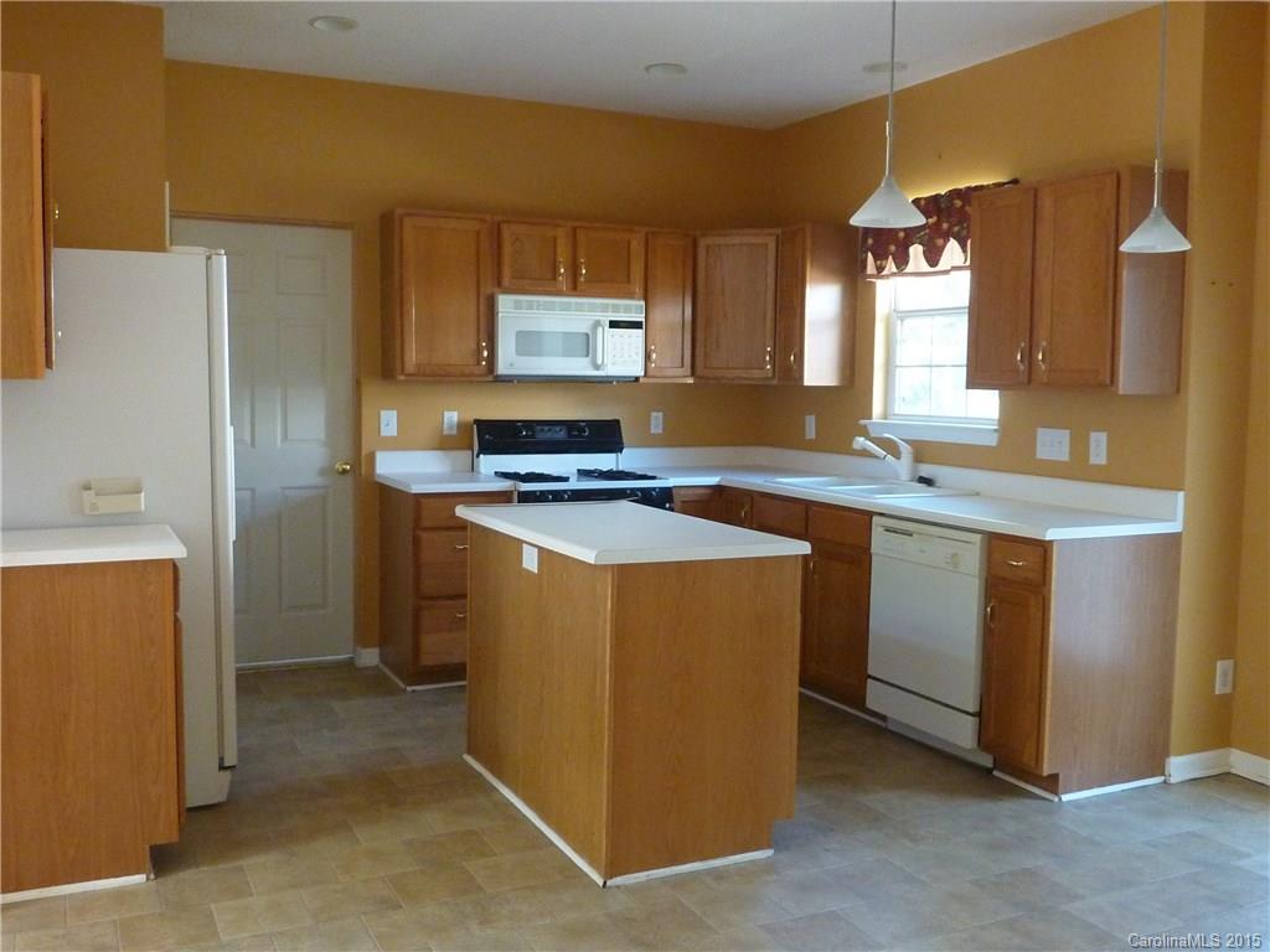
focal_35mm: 32
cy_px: 476
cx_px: 635
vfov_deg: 44.2
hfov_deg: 56.8
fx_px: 1174
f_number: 3.3
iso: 400
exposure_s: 1/25
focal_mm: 4.4
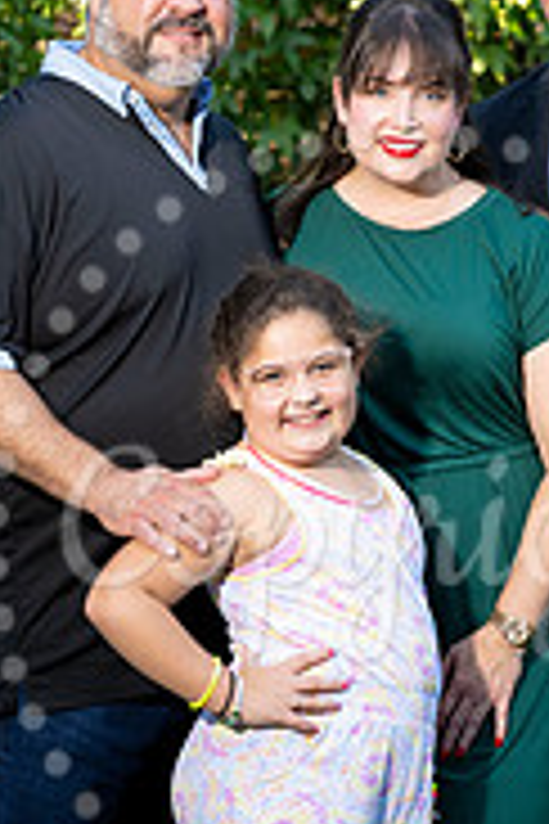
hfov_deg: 7.5
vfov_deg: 11.2
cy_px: 540
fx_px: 4209
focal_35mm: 184
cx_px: 405
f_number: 4.5
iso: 400
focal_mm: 75
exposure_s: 1/200
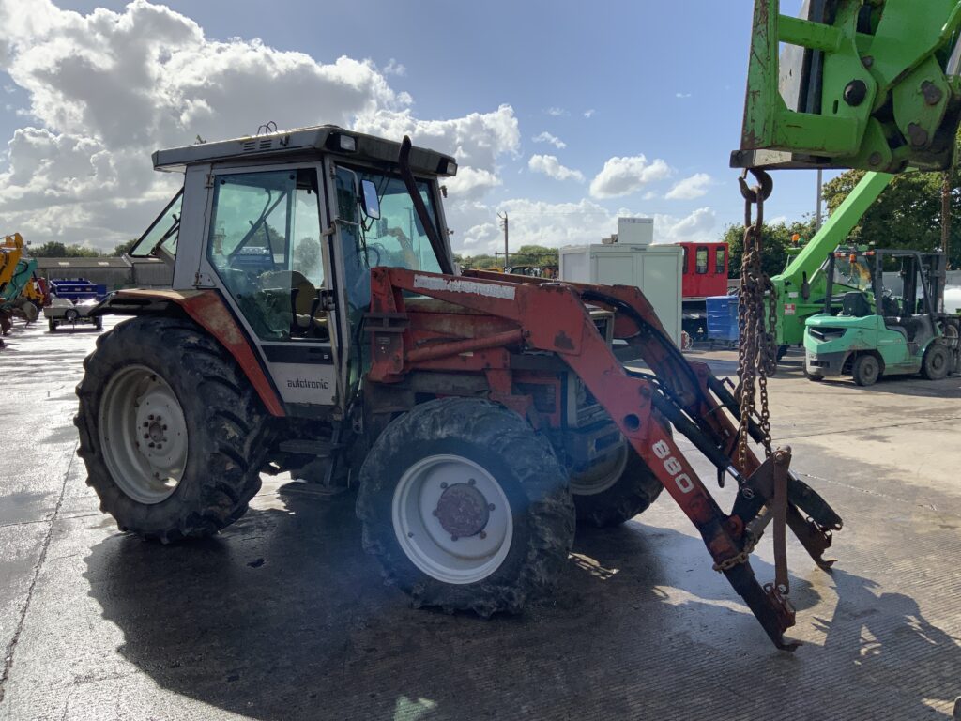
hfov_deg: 61.7
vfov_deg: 48.2
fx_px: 805
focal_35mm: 29
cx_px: 480
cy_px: 360
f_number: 1.8
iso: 20
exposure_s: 1/2667
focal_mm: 3
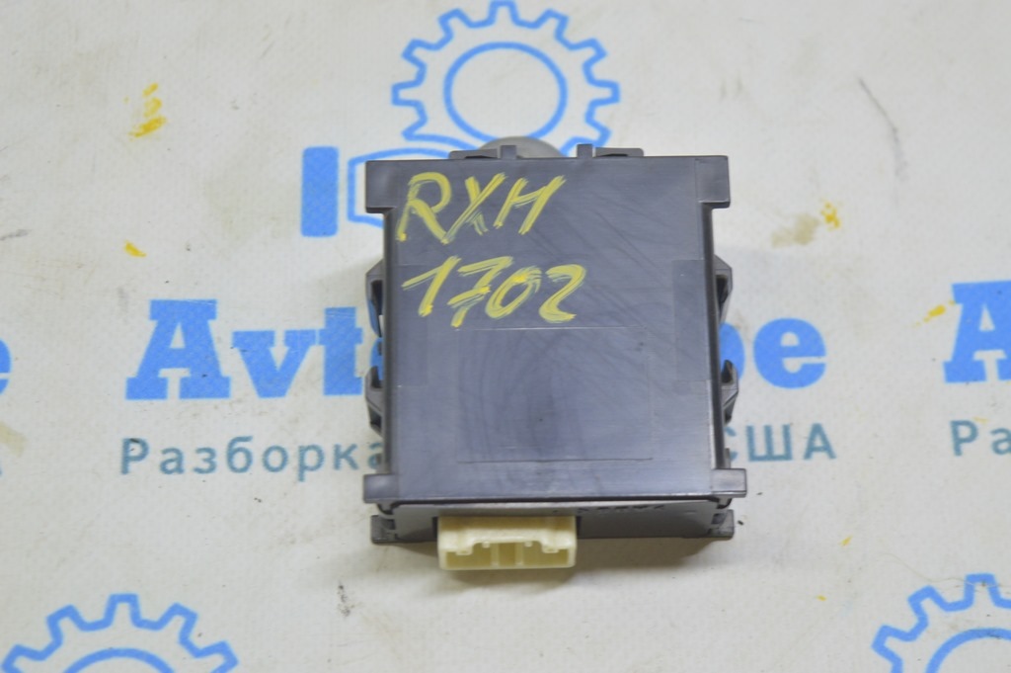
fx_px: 2315
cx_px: 506
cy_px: 336
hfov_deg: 24.6
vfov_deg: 16.5
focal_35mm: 82
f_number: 5.6
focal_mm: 55
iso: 400
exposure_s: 1/20
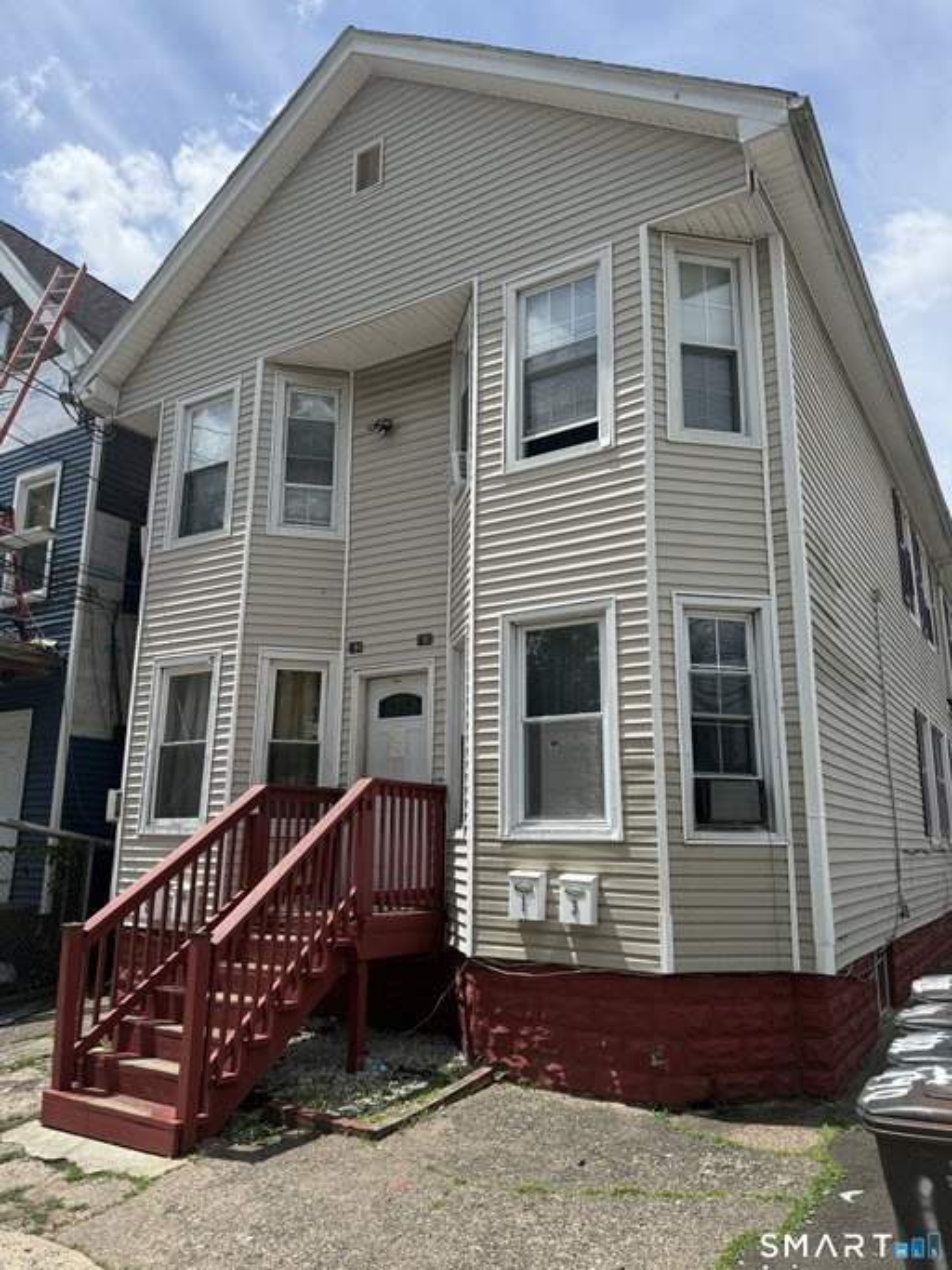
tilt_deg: +12.5
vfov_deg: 71.6
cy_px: 635
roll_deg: -1.7
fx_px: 880
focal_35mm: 24
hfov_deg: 56.8
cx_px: 476
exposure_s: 1/5319
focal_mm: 6.76
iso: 80
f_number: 1.78
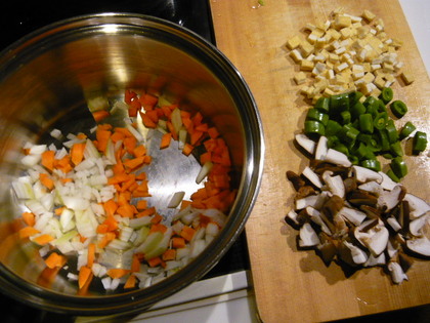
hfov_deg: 55.4
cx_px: 215
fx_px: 410
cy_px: 162
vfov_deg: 42.9
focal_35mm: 33
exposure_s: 1/8
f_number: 2.8
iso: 400
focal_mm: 5.5
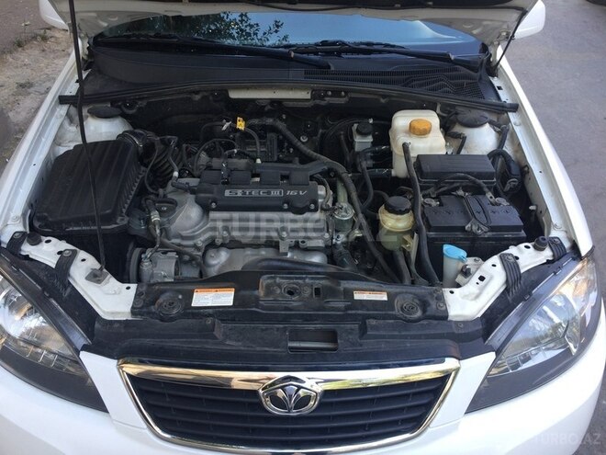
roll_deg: +1.6
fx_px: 508
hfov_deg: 61.7
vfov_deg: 48.2
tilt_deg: -37.5
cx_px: 303
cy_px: 228
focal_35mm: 29
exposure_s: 1/146
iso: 32
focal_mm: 4.15
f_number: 2.2
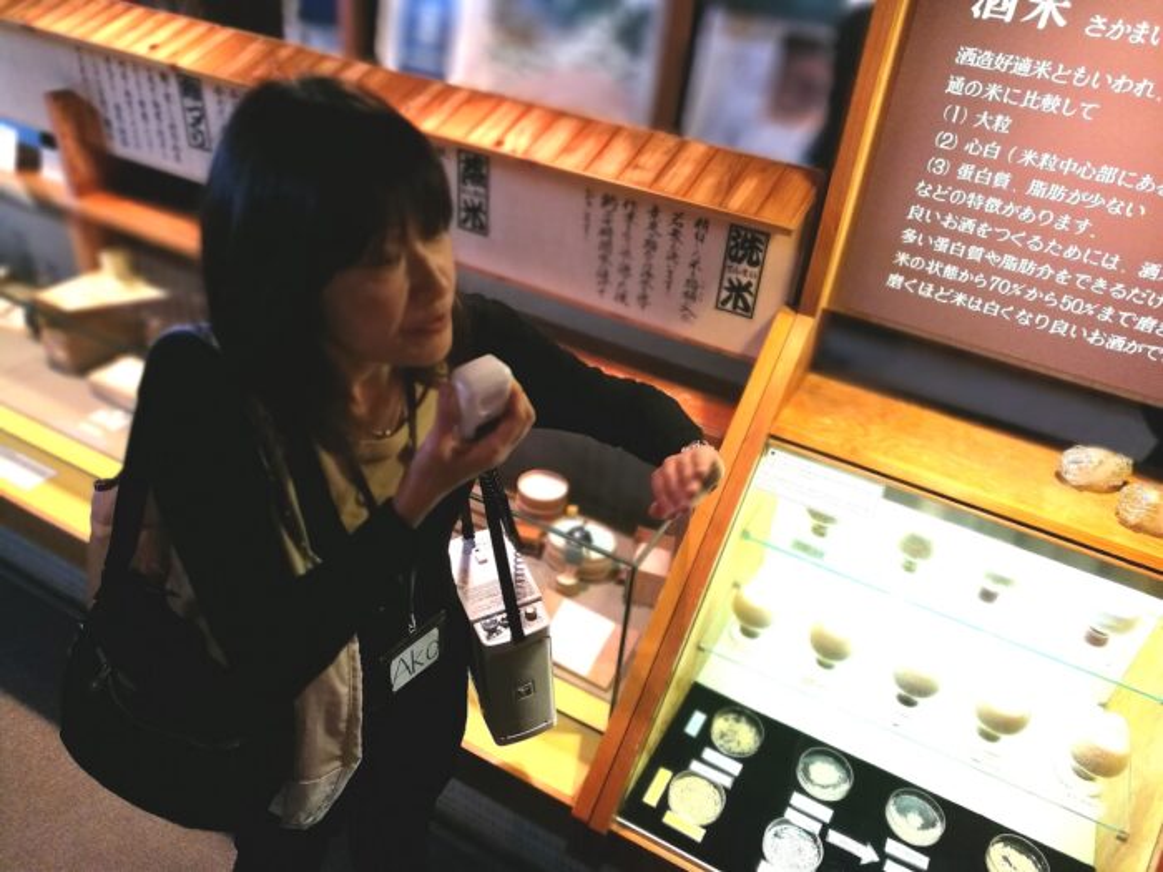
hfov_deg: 65.3
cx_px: 582
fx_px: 907
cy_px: 436
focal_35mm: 27
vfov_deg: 51.4
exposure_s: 1/30
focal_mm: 4.5
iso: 320
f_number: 6.3
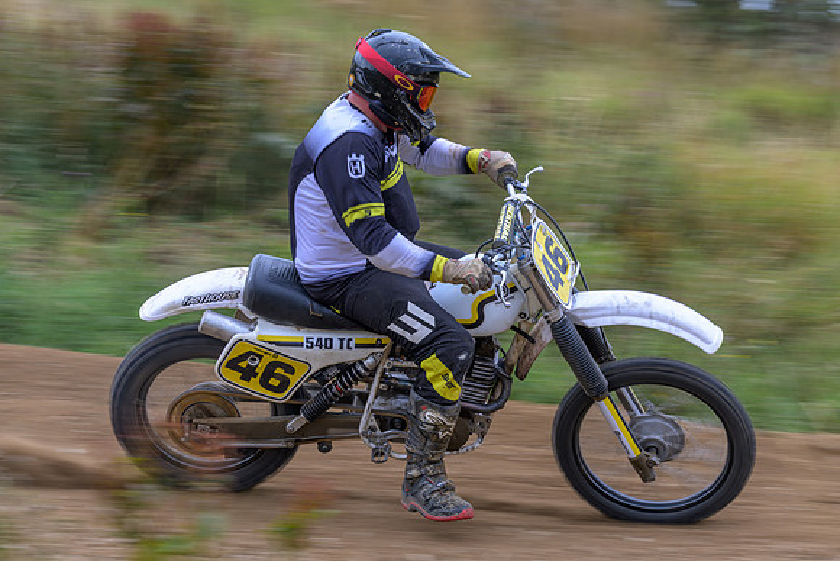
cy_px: 249
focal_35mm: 103
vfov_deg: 13.3
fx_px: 2397
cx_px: 431
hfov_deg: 19.9
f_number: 8
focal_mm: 84
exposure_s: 1/100
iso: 64
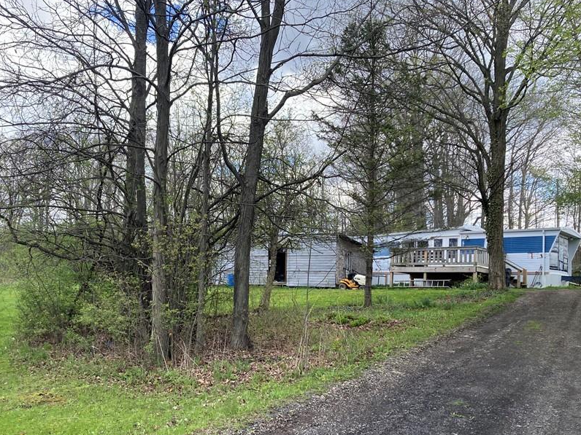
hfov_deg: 51.1
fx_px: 604
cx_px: 242
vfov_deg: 39.5
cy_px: 259
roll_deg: -3.5
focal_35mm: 36
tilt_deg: +3.2
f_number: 1.8
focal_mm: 3.99
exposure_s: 1/592
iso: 20
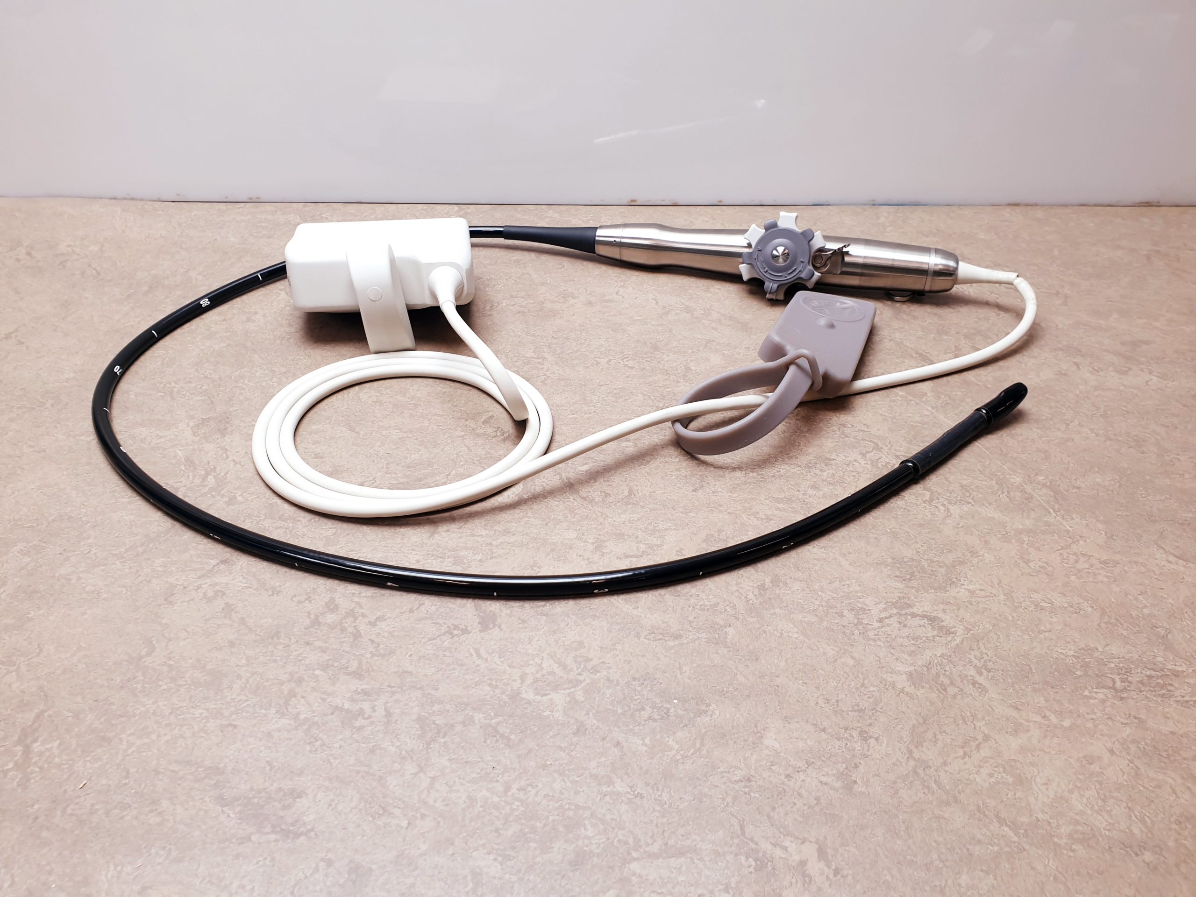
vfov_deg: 53.1
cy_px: 448
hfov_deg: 67.3
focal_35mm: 26
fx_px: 898
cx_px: 598
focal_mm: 4.3
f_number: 2.4
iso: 64
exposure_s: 1/50
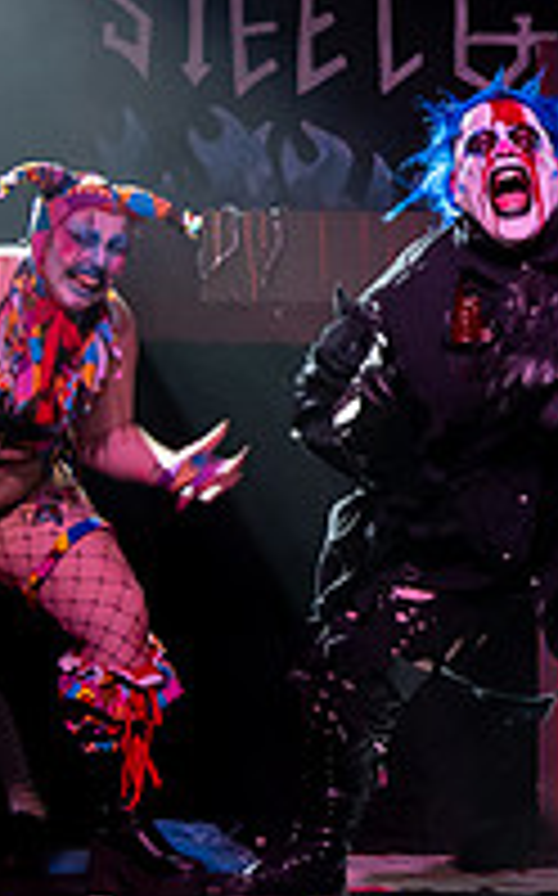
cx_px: 607
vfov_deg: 16.2
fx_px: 3121
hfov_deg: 10.1
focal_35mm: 128
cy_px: 154
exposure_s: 1/160
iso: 6400
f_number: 4
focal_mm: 35
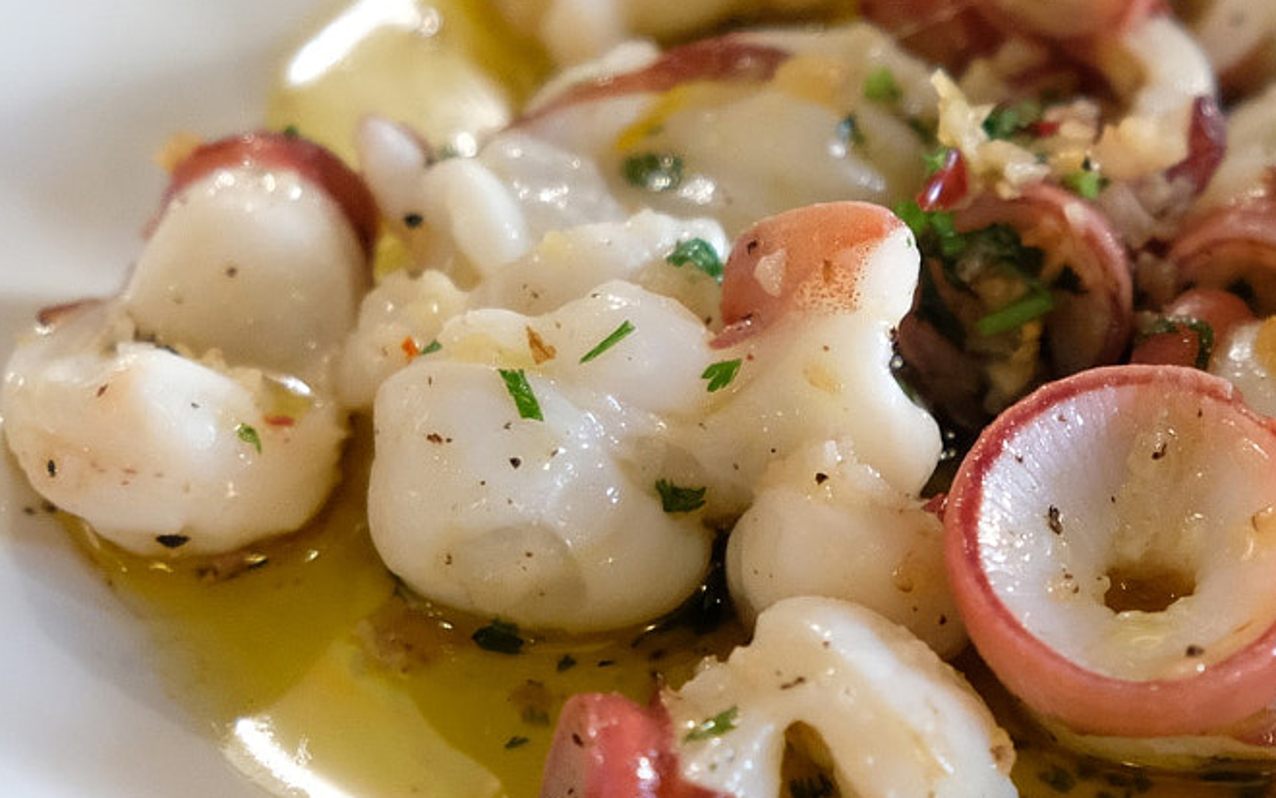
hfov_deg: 17.1
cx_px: 1073
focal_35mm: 121
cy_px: 371
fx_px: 4209
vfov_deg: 10.8
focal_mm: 32.9
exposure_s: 1/40
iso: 3200
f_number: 3.6
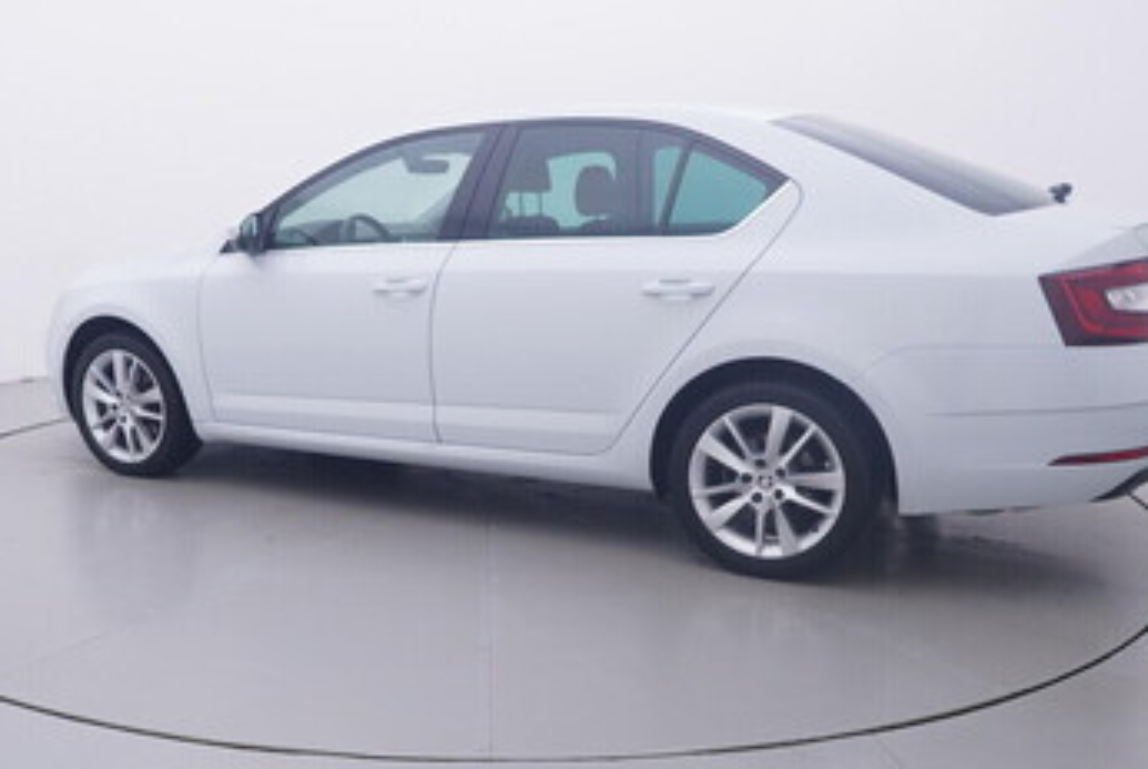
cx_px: 454
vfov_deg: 36.9
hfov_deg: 52.9
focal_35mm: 36
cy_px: 501
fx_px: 1143
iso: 200
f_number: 5
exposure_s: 1/80
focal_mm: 15
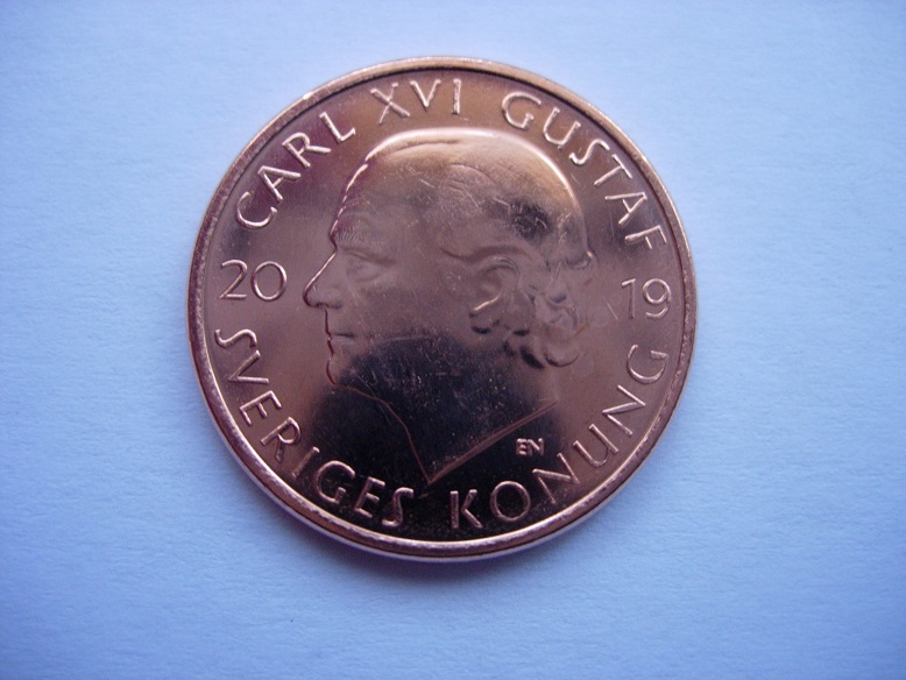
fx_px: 995
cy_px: 340
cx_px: 453
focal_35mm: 38
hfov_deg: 49.0
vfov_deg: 37.7
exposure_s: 1/32
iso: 154
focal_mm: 7.8
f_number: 2.8
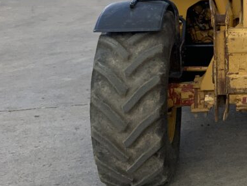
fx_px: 557
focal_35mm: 78
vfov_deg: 18.4
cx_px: 309
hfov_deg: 22.7
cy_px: -5
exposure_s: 1/1490
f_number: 1.8
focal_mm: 3
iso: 16
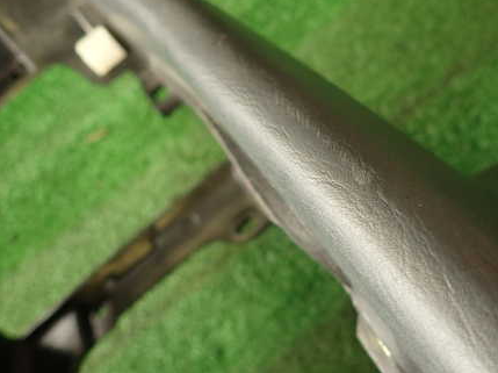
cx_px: 346
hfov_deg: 51.3
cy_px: 153
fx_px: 503
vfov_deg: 40.5
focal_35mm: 35
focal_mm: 4.5
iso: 200
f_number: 2
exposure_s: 1/40
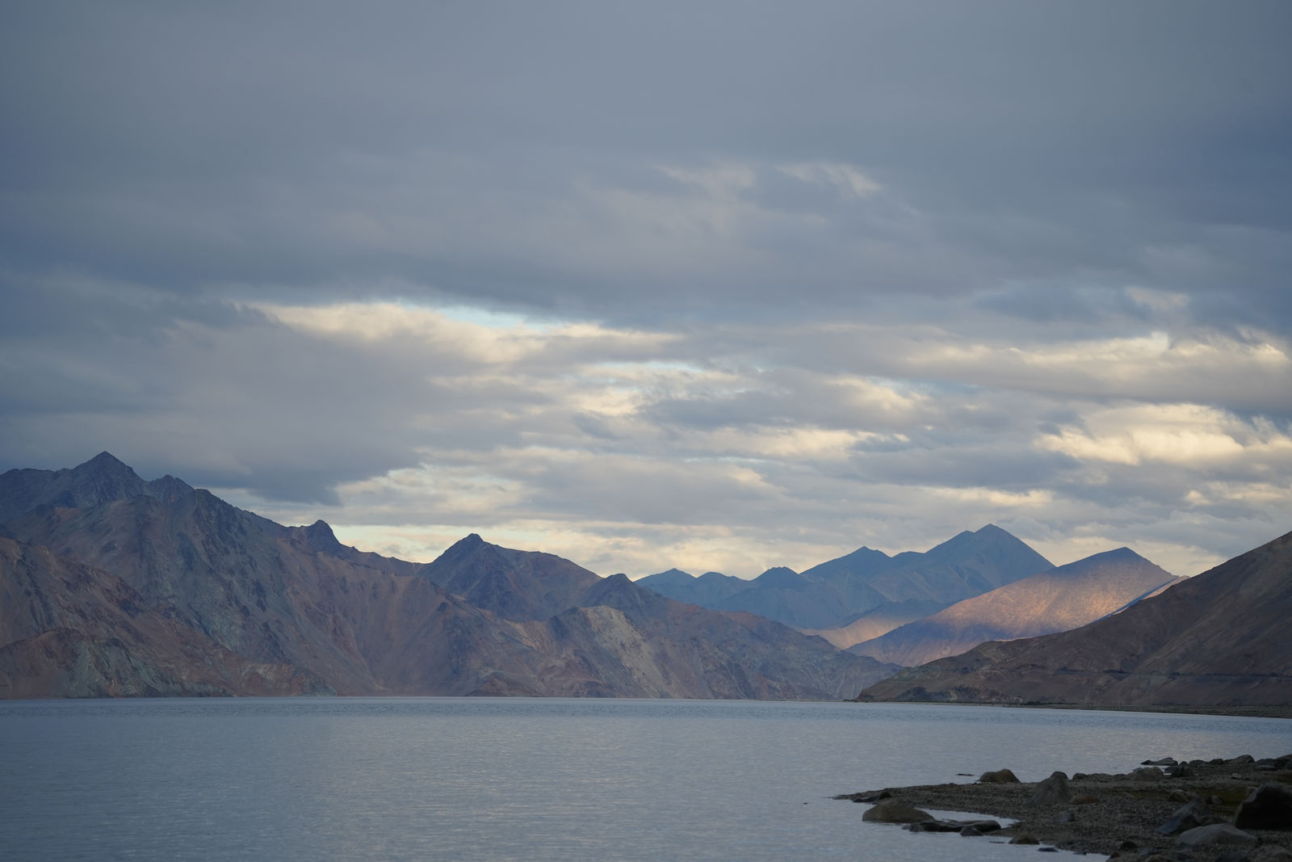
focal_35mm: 164
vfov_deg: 8.4
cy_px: 431
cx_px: 646
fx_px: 5886
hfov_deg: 12.5
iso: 250
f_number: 6.3
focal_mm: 164
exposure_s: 1/200
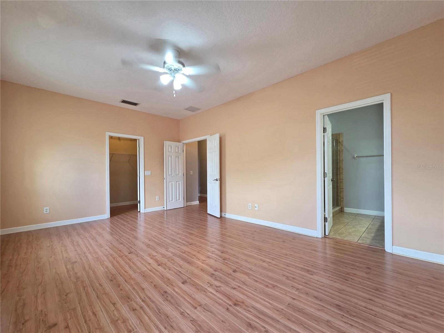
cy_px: 166
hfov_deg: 106.2
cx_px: 222
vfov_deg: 89.9
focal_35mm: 13
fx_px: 167
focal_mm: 2.2
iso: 160
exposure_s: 1/60.2
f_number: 2.2
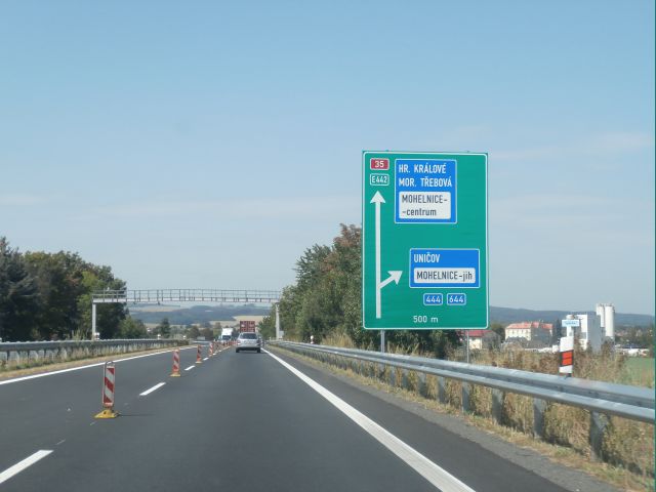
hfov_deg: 28.6
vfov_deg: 21.6
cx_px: 328
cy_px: 246
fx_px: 1289
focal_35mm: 68
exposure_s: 1/400
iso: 100
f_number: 4.7
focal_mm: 12.1
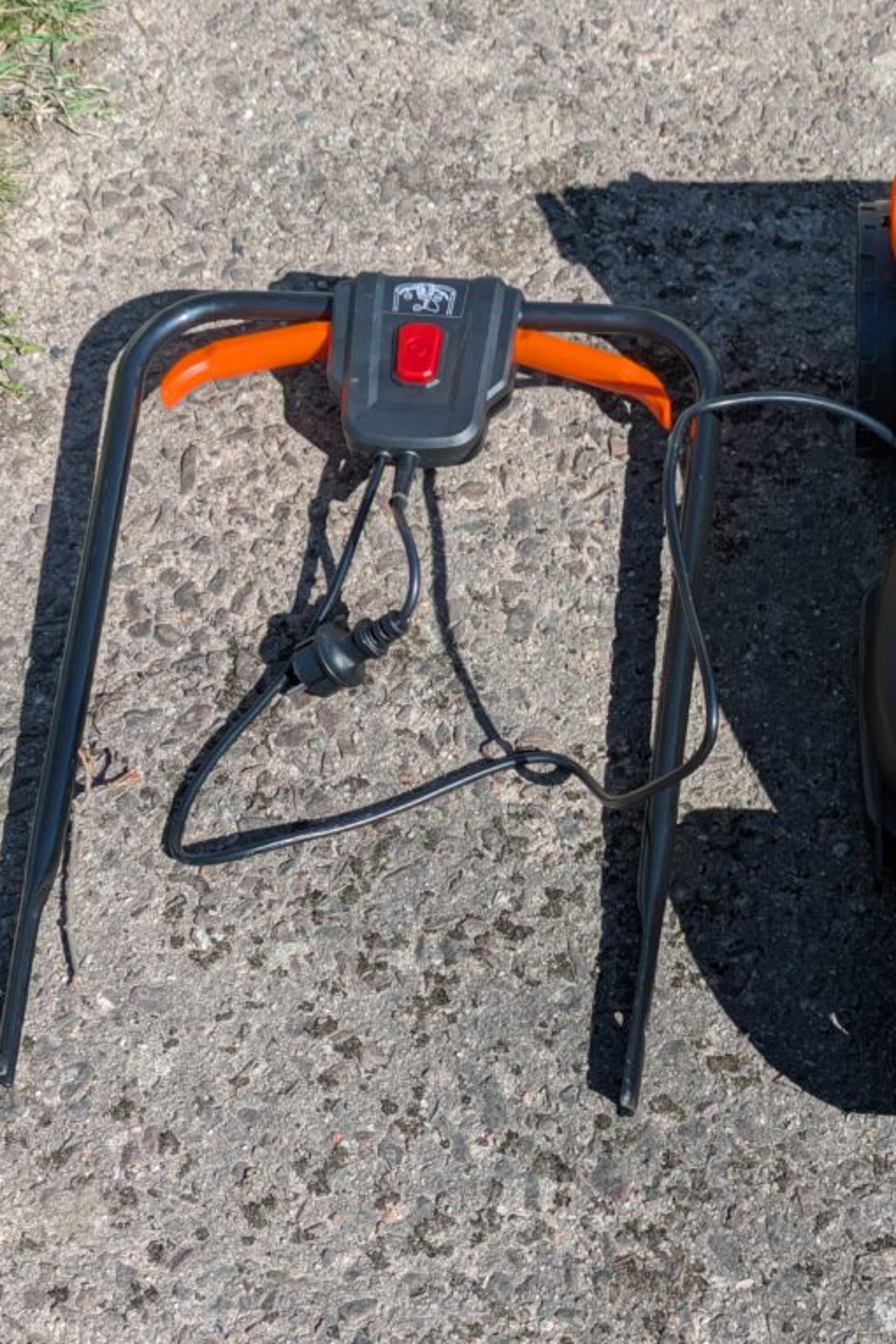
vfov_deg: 28.5
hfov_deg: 18.8
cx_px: 812
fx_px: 2650
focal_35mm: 71
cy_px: 670
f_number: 1.89
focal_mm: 5.43
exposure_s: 1/2604
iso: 45
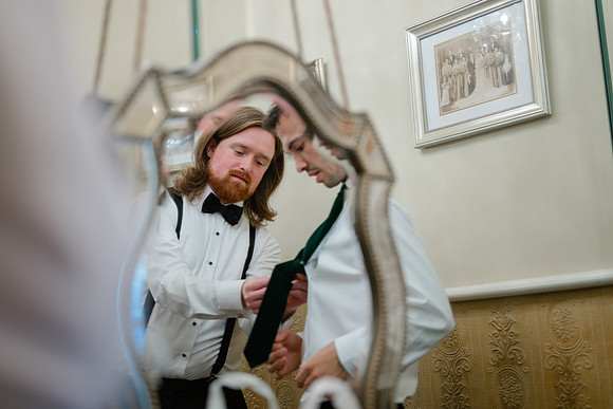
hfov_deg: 39.6
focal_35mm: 50
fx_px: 852
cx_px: 306
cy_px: 204
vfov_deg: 27.0
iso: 180
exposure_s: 1/60
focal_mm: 50
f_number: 1.8
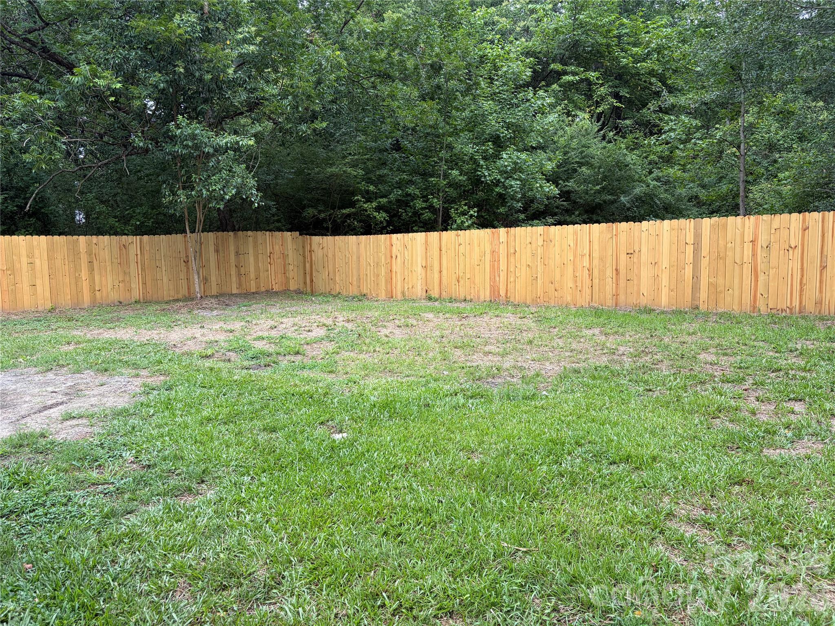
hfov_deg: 67.3
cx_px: 418
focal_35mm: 26
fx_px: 627
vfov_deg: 53.1
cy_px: 313
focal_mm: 5.96
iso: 50
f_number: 1.6
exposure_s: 1/468
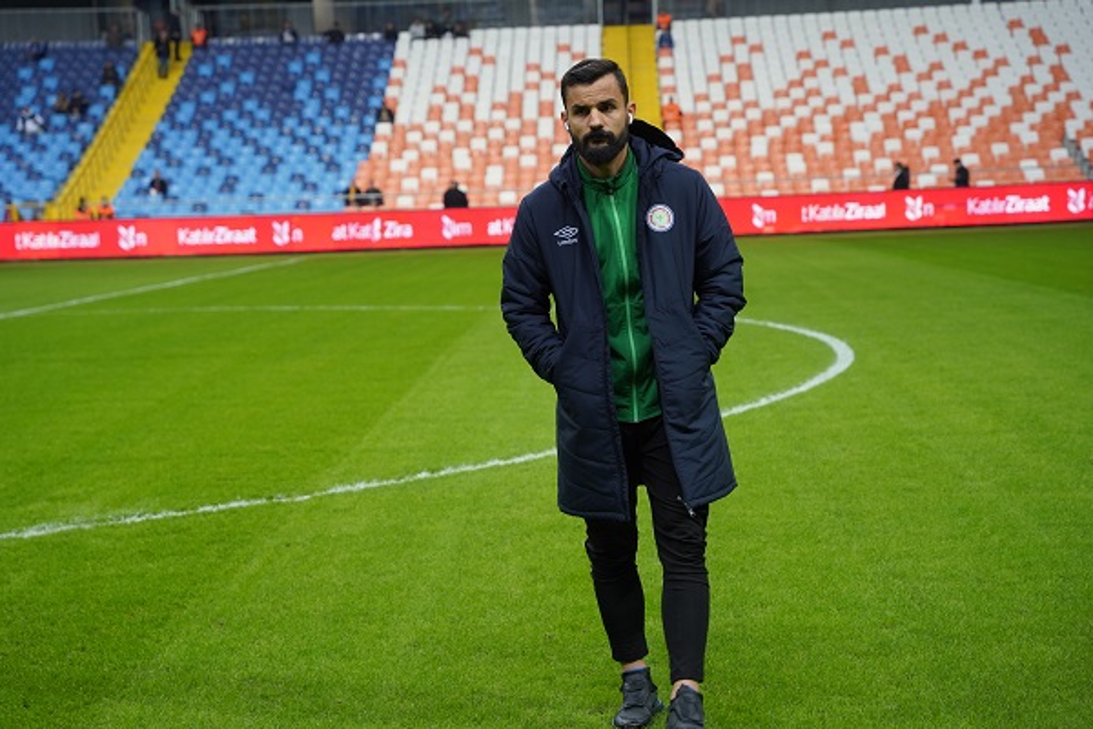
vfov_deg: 19.5
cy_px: 364
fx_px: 2125
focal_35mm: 70
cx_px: 546
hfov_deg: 28.8
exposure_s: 1/160
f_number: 4
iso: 500
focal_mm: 70
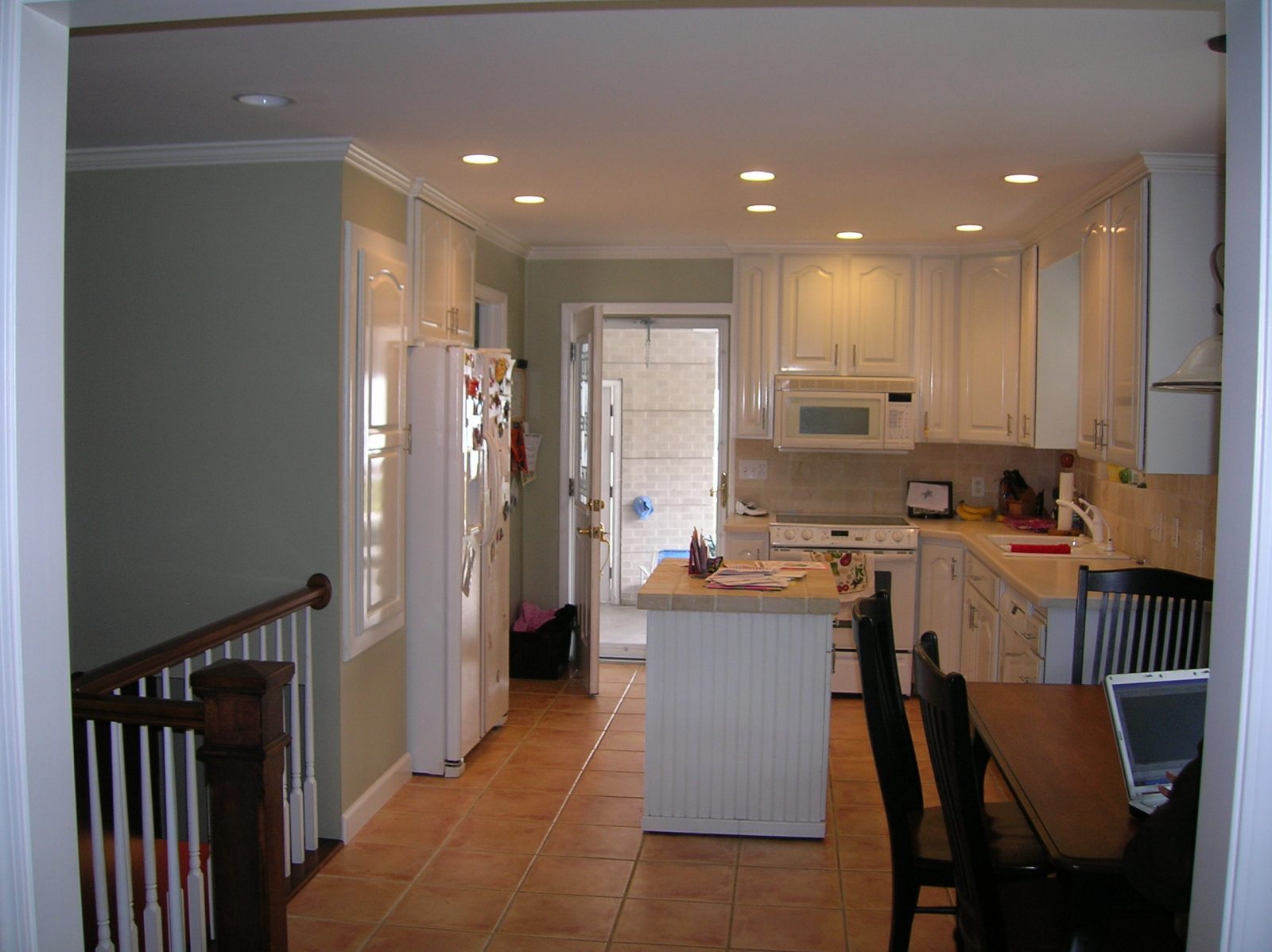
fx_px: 1248
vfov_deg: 41.7
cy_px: 476
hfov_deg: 54.0
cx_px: 636
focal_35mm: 34
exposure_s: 1/30
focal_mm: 5.7
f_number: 2.9
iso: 50
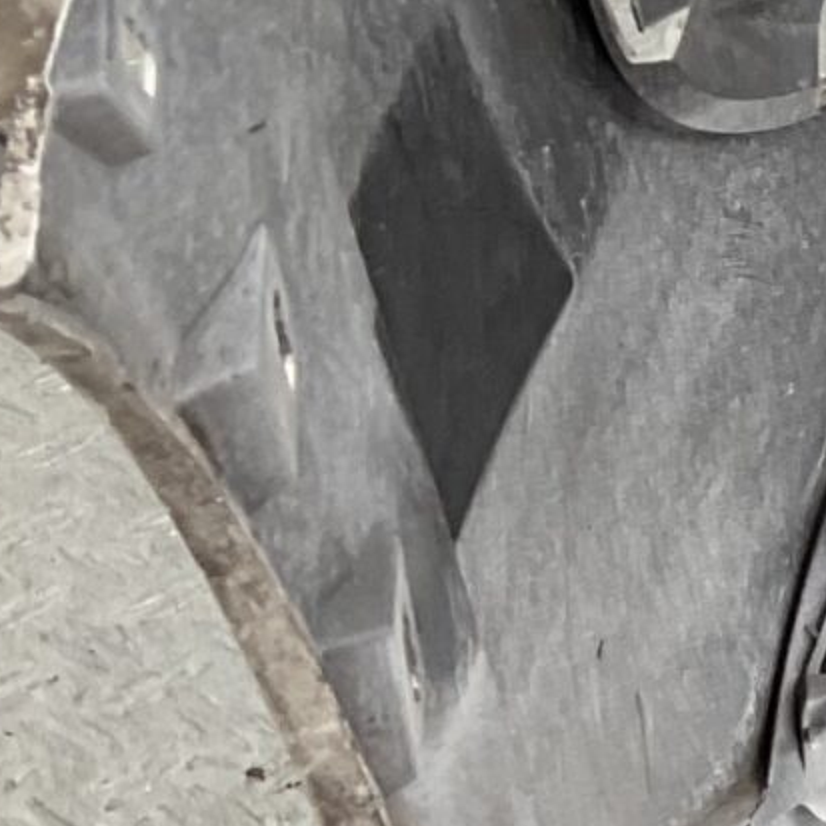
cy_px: 90
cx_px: 2178
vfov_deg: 10.9
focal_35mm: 159
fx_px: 4292
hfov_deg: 9.4
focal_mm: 3
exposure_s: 1/100
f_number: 1.8
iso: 20
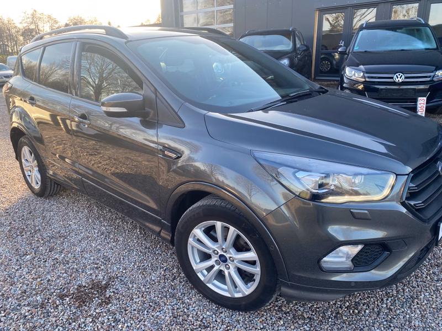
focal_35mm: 26
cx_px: 221
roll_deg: +2.0
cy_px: 166
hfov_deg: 67.3
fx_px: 332
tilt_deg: -17.8
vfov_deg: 53.1
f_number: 1.8
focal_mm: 4.25
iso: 32
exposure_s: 1/135
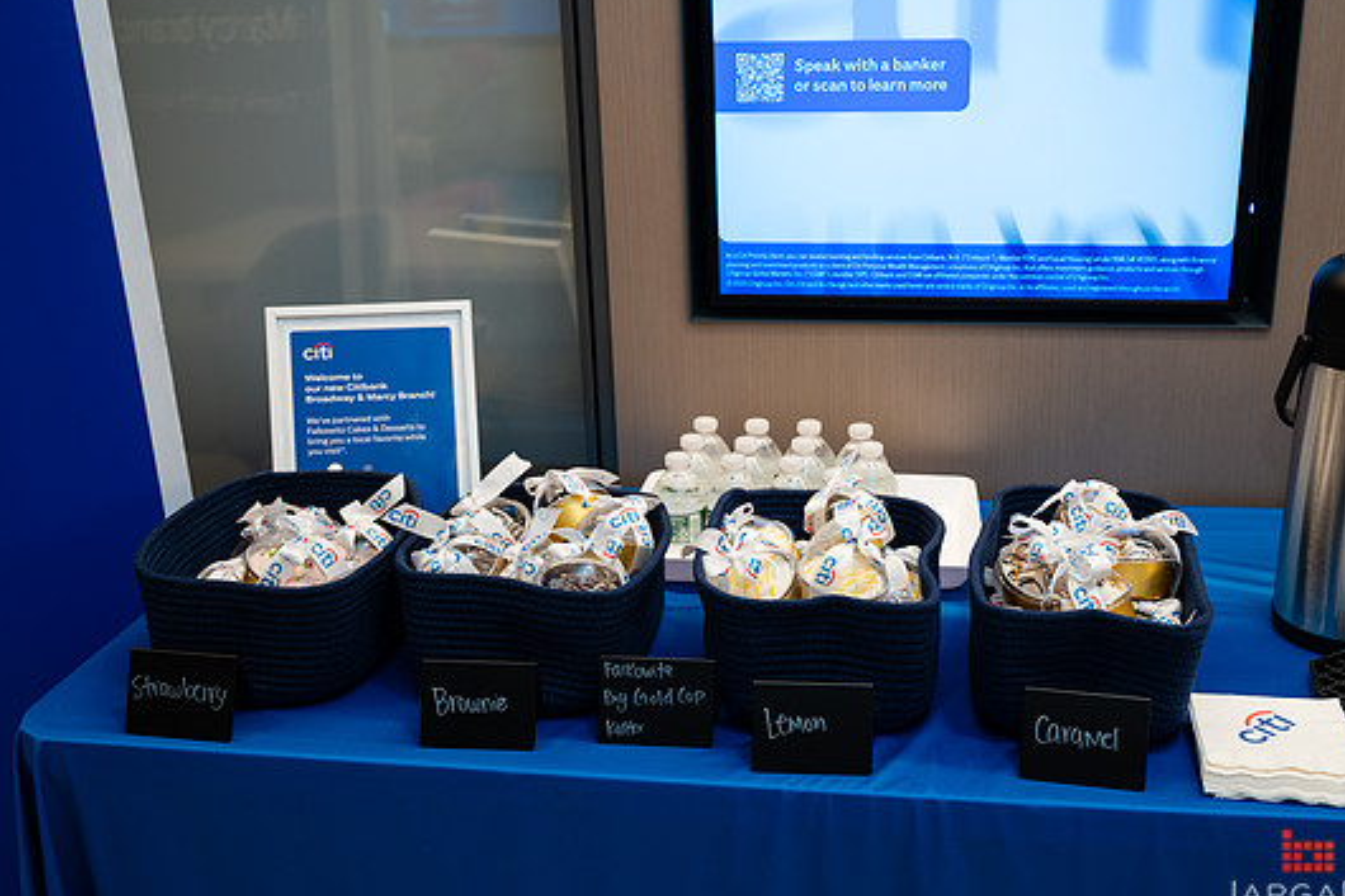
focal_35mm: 39
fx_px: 1457
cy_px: 470
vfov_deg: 34.2
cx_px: 733
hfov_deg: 49.5
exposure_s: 1/160
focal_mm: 35
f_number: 4
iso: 400
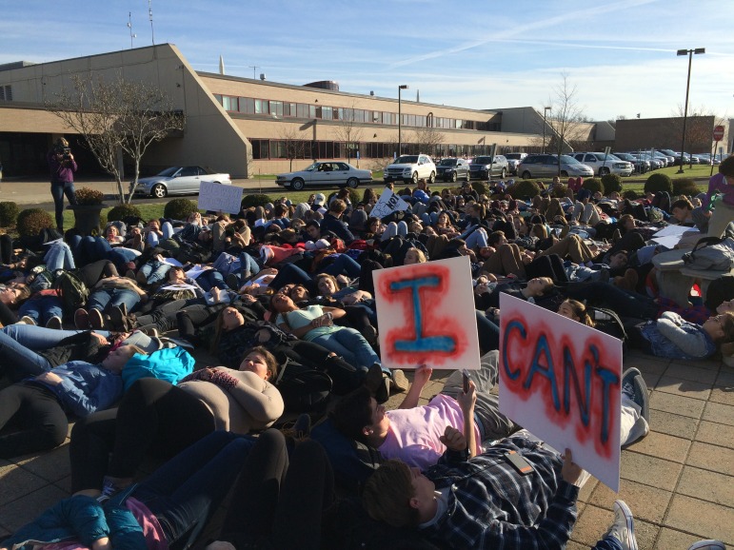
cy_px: 275
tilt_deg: -10.0
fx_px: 615
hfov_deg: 61.7
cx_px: 367
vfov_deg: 48.2
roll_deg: +2.0
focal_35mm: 29
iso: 32
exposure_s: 1/2160
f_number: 2.2
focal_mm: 4.15
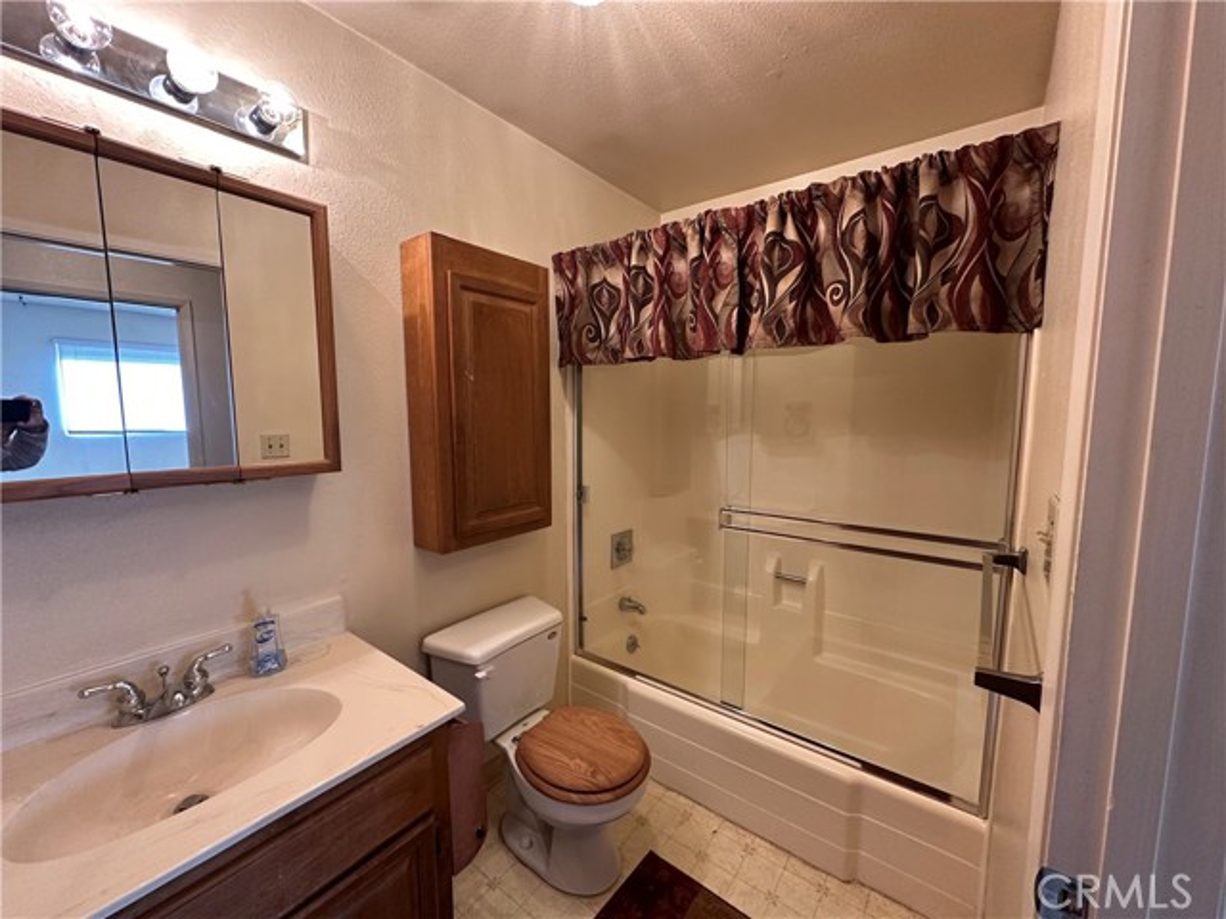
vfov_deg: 85.7
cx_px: 613
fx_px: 496
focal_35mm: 14
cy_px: 460
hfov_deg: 102.1
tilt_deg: -6.5
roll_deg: -0.1
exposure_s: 1/60
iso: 250
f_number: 2.2
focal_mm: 2.22
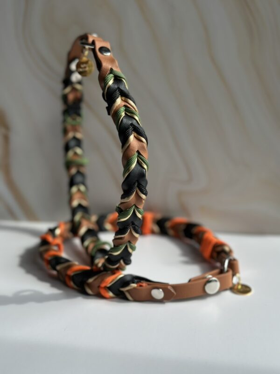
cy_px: 187
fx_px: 518
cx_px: 140
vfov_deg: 39.7
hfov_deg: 30.3
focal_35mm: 48
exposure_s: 1/484
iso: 80
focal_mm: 6.86
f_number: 1.78
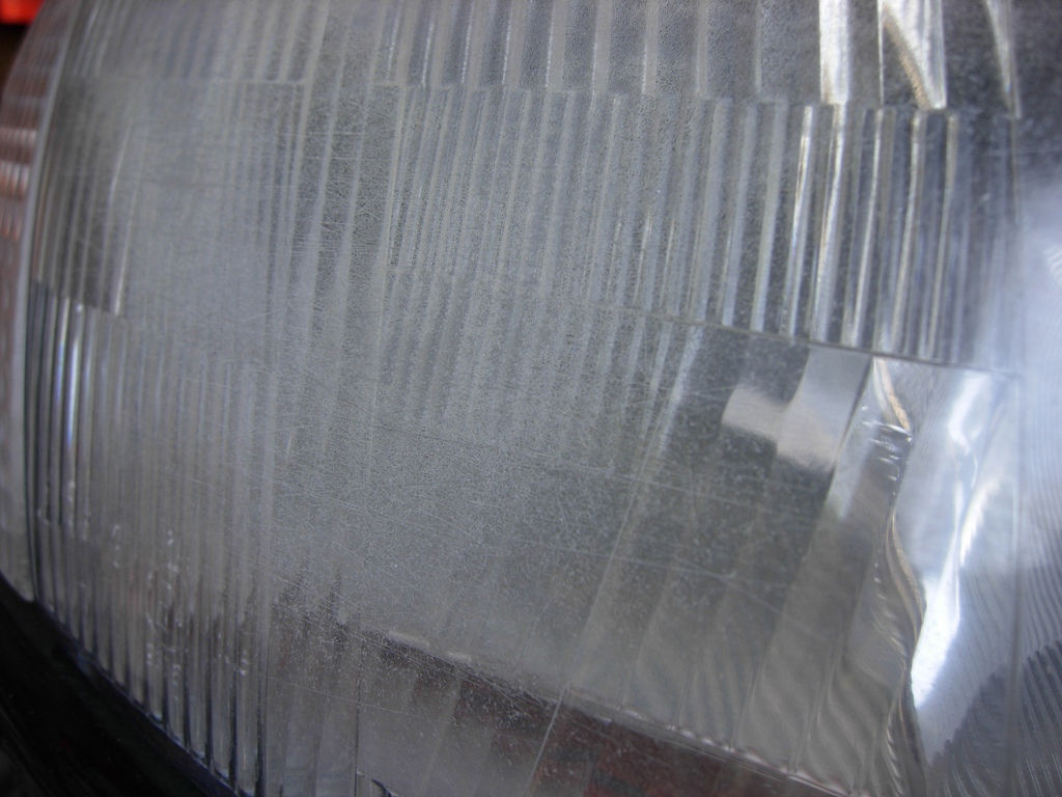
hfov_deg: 51.4
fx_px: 1104
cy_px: 398
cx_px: 531
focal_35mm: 36
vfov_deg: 39.7
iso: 50
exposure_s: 1/117
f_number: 3.4
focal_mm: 7.5
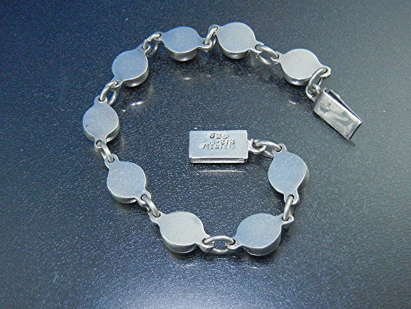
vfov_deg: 28.0
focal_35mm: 52
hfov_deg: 36.8
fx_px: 617
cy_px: 154
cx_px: 206
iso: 800
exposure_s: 1/30
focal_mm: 9.3
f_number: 7.8
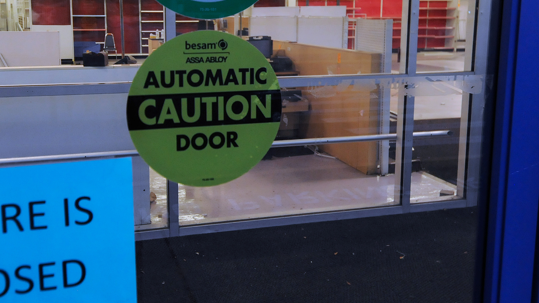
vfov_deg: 31.0
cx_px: 178
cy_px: 110
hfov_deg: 51.8
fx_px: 543
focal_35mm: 38
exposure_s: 1/100
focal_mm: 16
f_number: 4.5
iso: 800
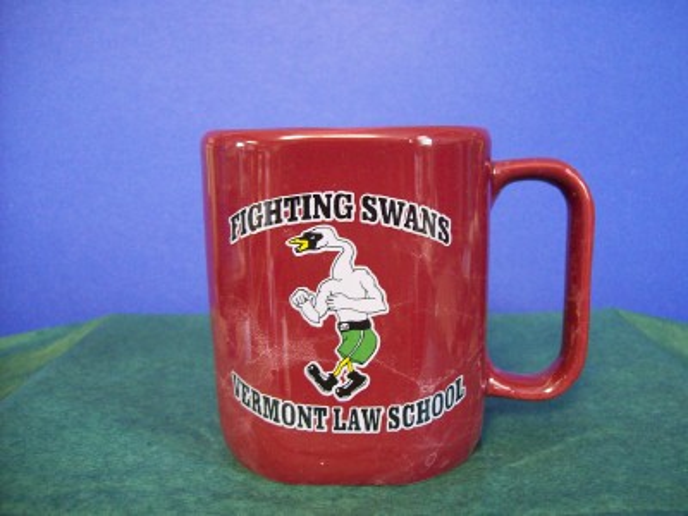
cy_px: 258
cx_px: 344
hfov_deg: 51.4
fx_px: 716
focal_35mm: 36
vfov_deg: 39.7
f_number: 2.7
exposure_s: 1/8
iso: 185
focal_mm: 6
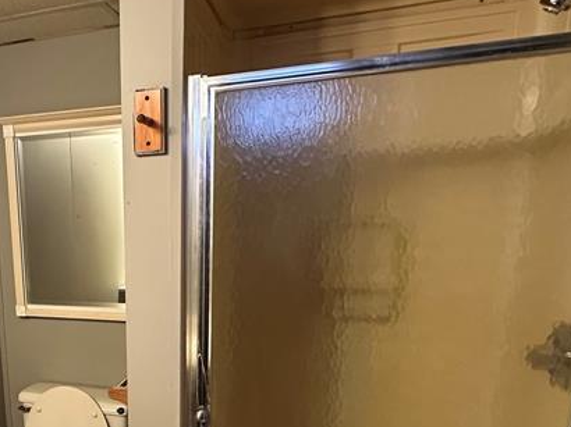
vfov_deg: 39.2
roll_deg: +2.1
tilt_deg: -13.5
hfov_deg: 47.7
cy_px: 337
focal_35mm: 35
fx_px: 577
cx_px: 65
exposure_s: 1/60
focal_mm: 2.22
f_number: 2.2
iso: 500
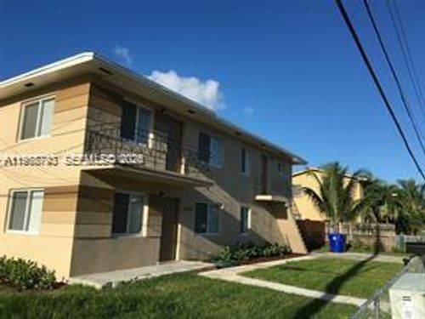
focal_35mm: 29
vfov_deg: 48.2
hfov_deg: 61.7
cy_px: 160
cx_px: 212
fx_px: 356
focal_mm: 4.15
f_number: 2.2
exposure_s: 1/1876
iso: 25
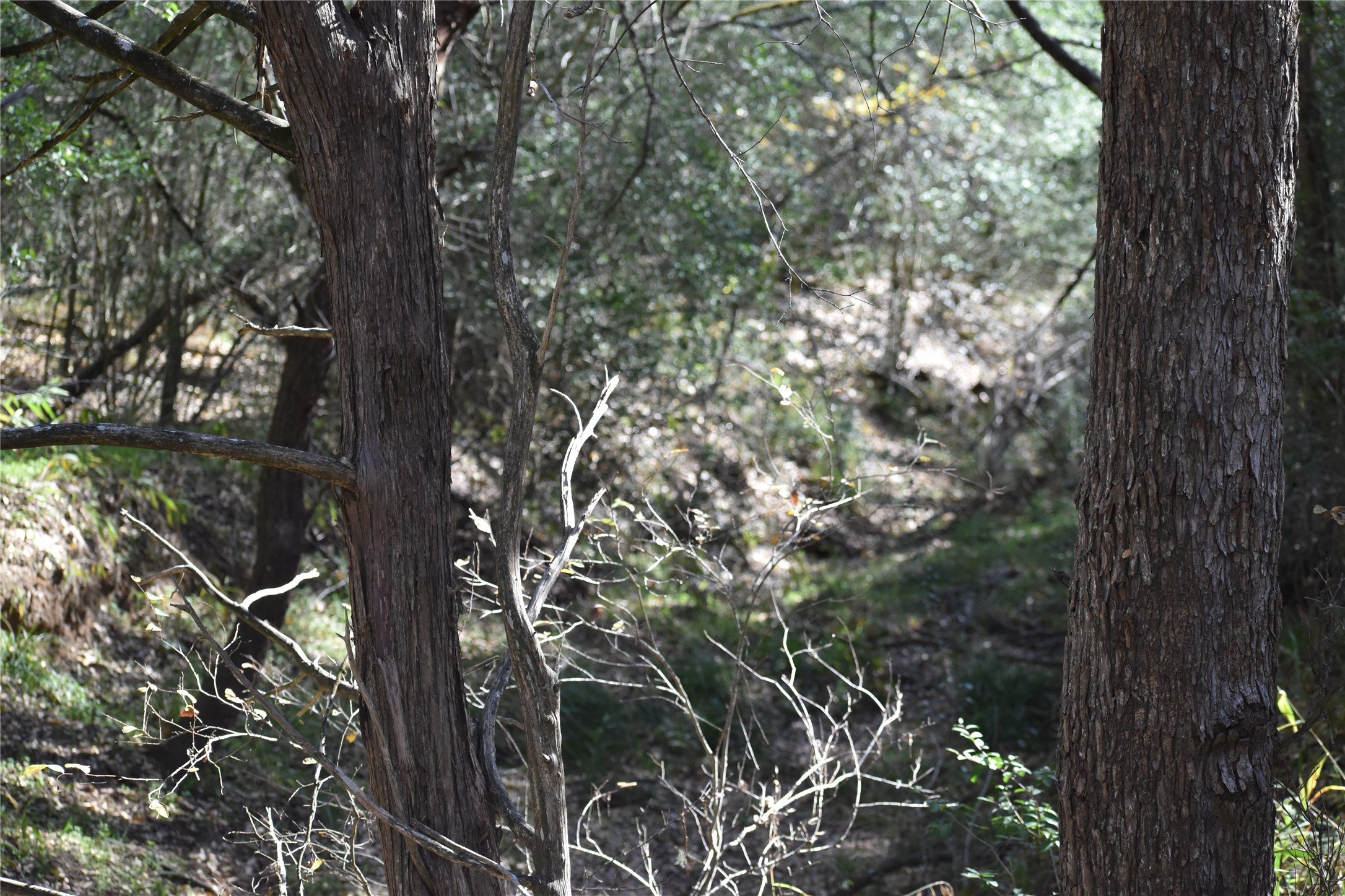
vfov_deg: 13.0
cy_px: 448
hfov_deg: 19.5
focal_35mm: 105
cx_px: 672
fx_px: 3923
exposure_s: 1/500
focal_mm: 70
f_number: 4.5
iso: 800
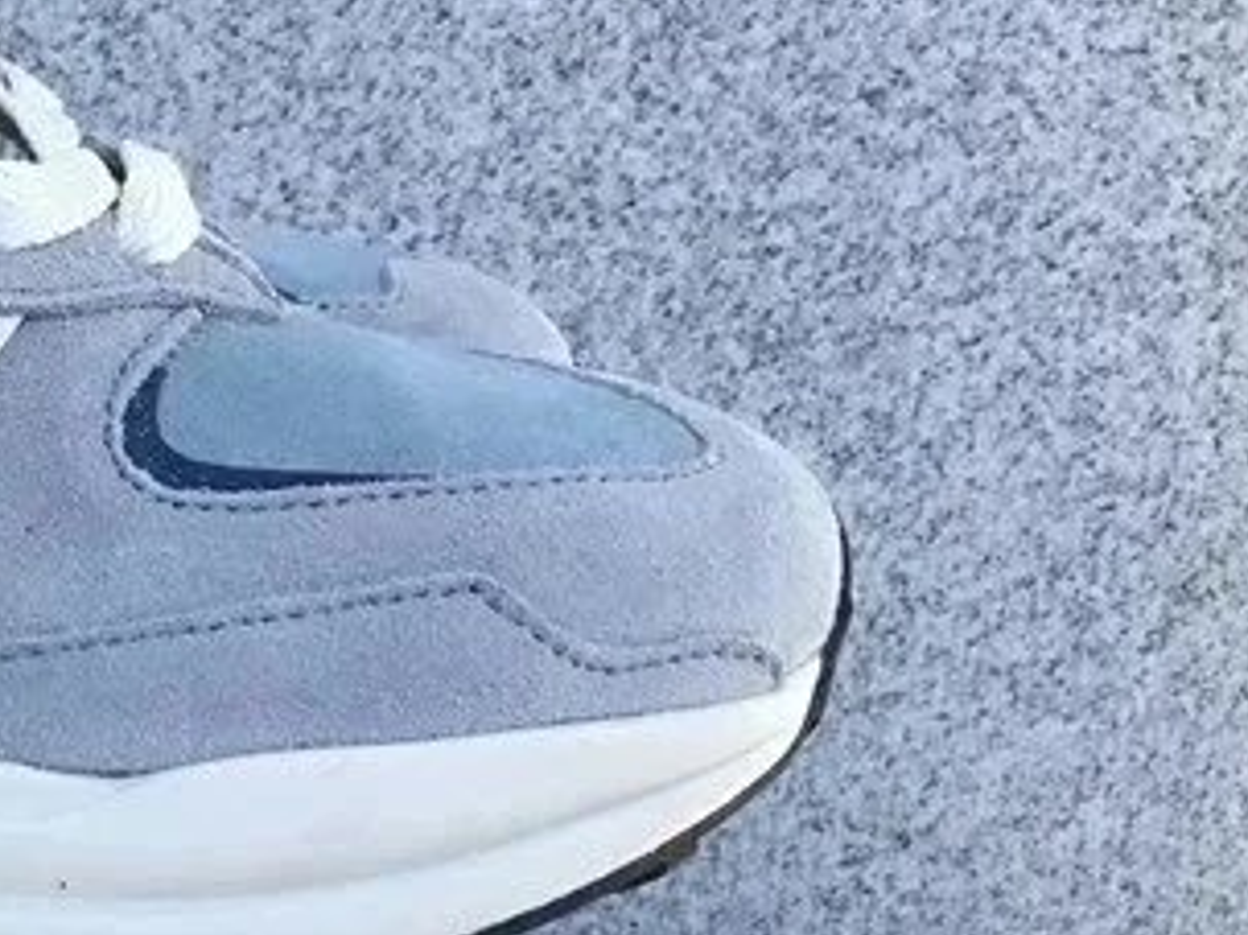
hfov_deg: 19.3
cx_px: -470
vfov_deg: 15.8
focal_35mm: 92
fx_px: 3316
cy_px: 851
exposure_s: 1/344
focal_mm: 3.3
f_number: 2.4
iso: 25
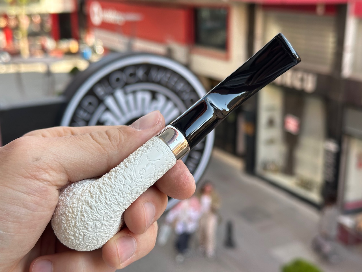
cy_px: 136
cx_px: 181
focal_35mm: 48
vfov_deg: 30.3
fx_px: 502
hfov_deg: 39.7
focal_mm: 6.86
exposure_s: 1/330
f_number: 1.78
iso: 64
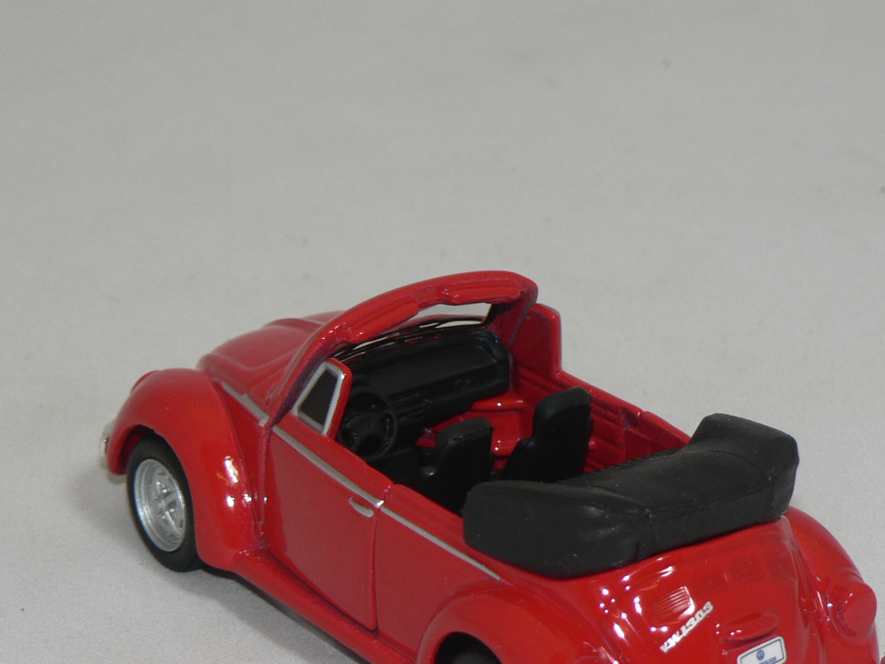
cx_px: 480
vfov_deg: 9.5
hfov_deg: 12.7
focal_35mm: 156
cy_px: 455
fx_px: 3987
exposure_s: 1/60
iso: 80
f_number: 3.2
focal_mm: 14.9
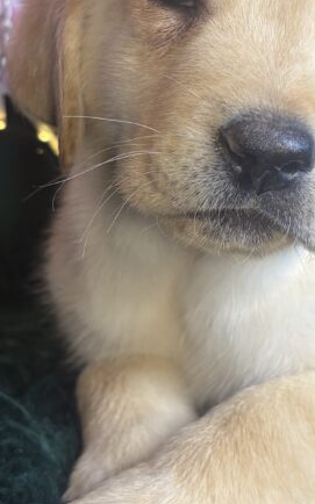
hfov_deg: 19.9
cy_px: 163
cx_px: 232
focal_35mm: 65
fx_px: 893
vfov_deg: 31.3
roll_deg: +1.9
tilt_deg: -11.6
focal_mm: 5.96
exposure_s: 1/120
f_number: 1.6
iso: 64
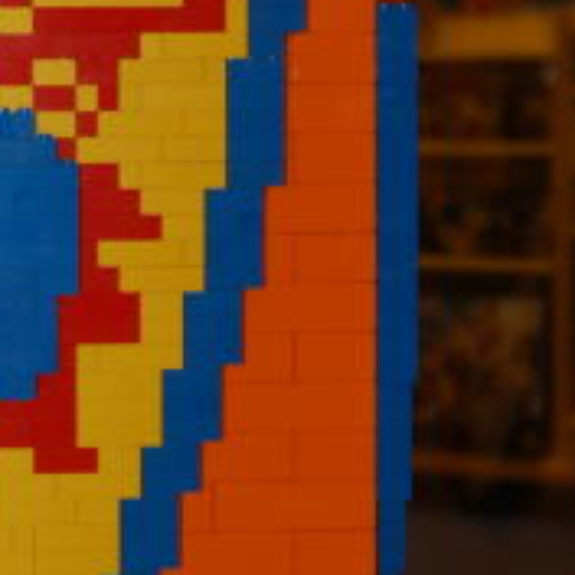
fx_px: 2086
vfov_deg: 15.6
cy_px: 134
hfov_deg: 15.2
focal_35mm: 111
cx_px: -103
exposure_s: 1/60
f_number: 4
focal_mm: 24
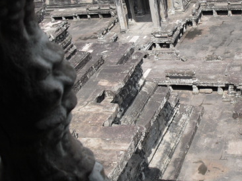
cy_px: 64
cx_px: 175
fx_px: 440
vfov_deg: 23.2
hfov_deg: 30.3
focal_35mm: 63
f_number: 7.8
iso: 100
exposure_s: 1/125
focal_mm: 6.3
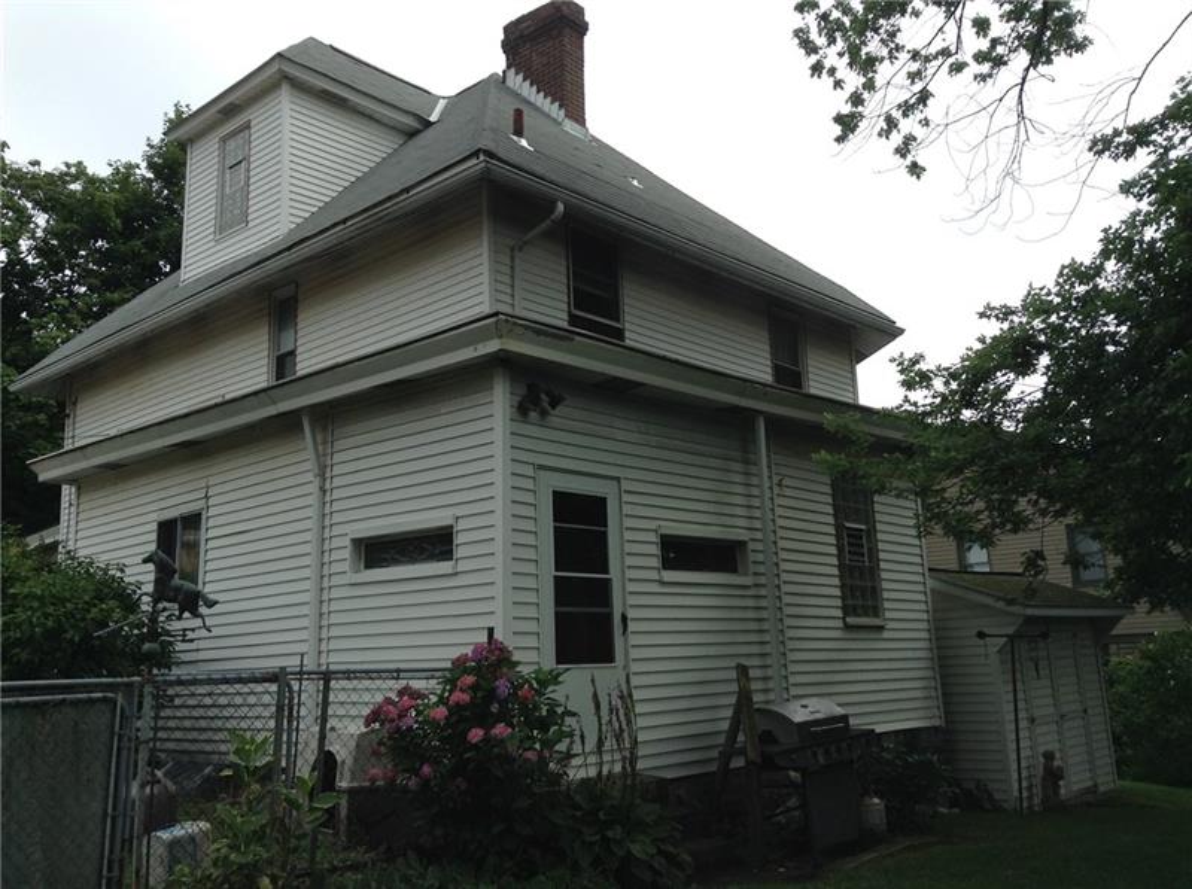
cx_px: 596
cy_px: 444
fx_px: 1134
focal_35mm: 33
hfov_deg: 55.4
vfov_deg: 42.8
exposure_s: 1/794
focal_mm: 3.3
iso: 25
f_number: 2.4
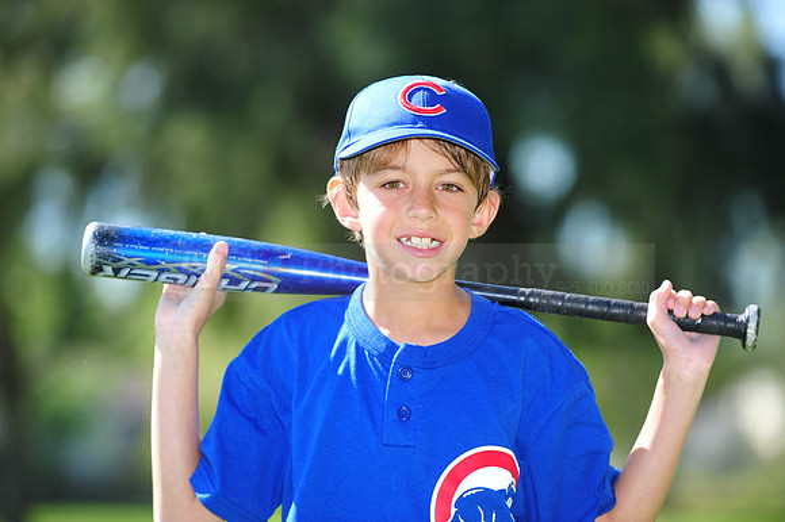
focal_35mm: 200
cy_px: 261
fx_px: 4358
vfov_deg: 6.9
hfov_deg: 10.3
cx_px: 392
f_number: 4.5
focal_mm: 200
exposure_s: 1/500
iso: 200
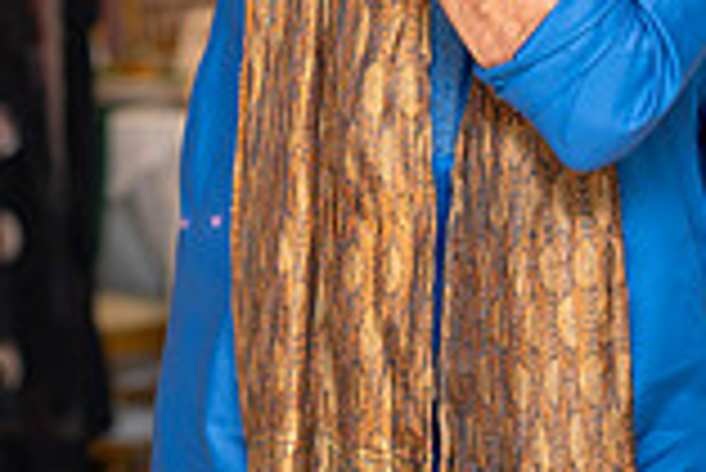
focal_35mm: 301
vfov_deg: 4.6
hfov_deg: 6.8
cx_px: 179
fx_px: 5908
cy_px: -159
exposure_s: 1/125
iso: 500
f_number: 2.8
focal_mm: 75
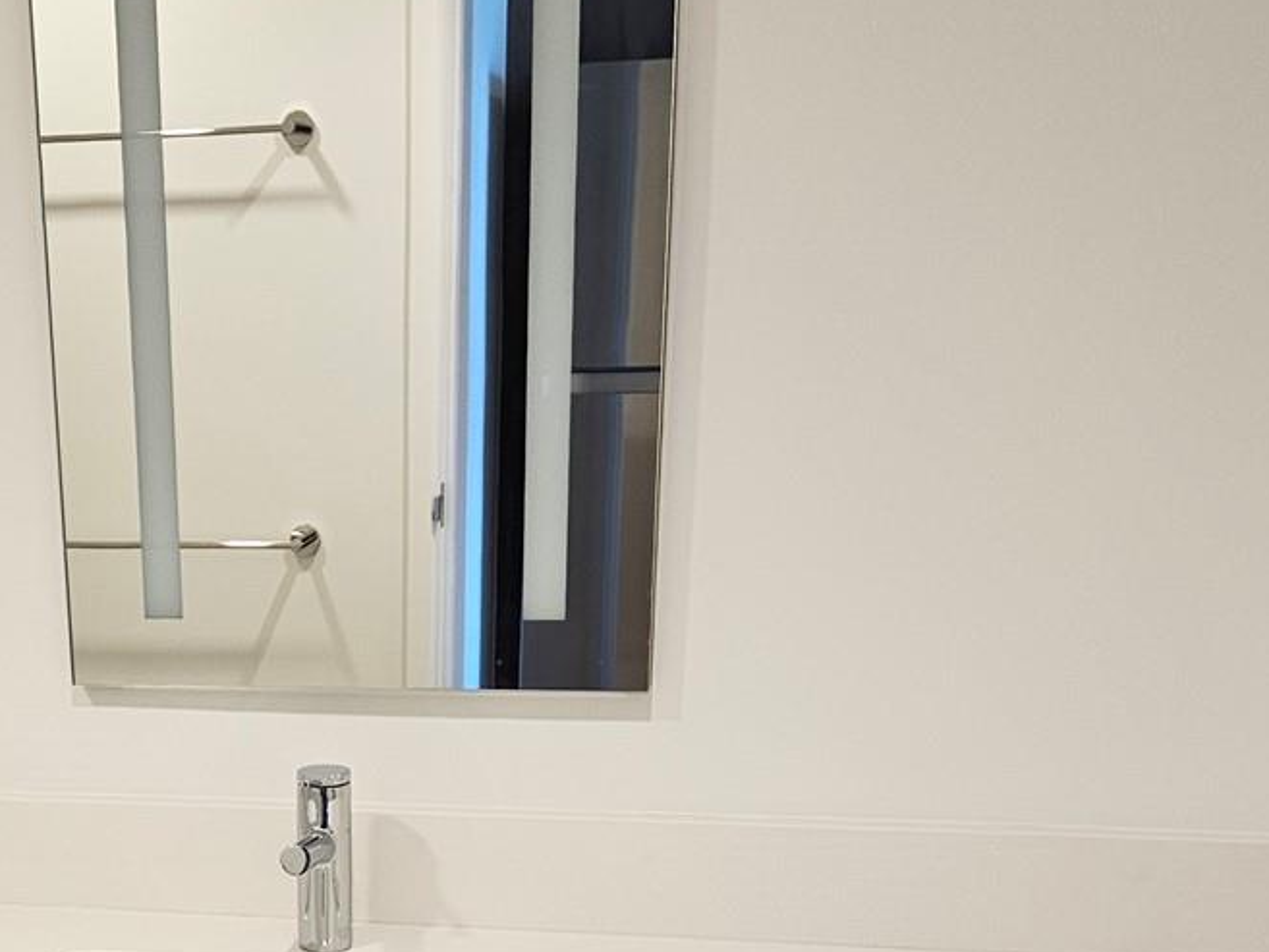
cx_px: 199
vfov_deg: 24.7
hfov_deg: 33.1
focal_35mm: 56
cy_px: 979
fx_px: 2053
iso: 125
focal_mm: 5.4
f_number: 1.8
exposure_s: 1/120
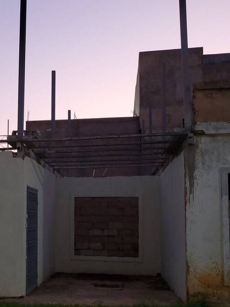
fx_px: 381
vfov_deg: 43.3
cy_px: 200
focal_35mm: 43
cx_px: 42
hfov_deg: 32.6
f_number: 1.5
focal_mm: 4.3
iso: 160
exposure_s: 1/17
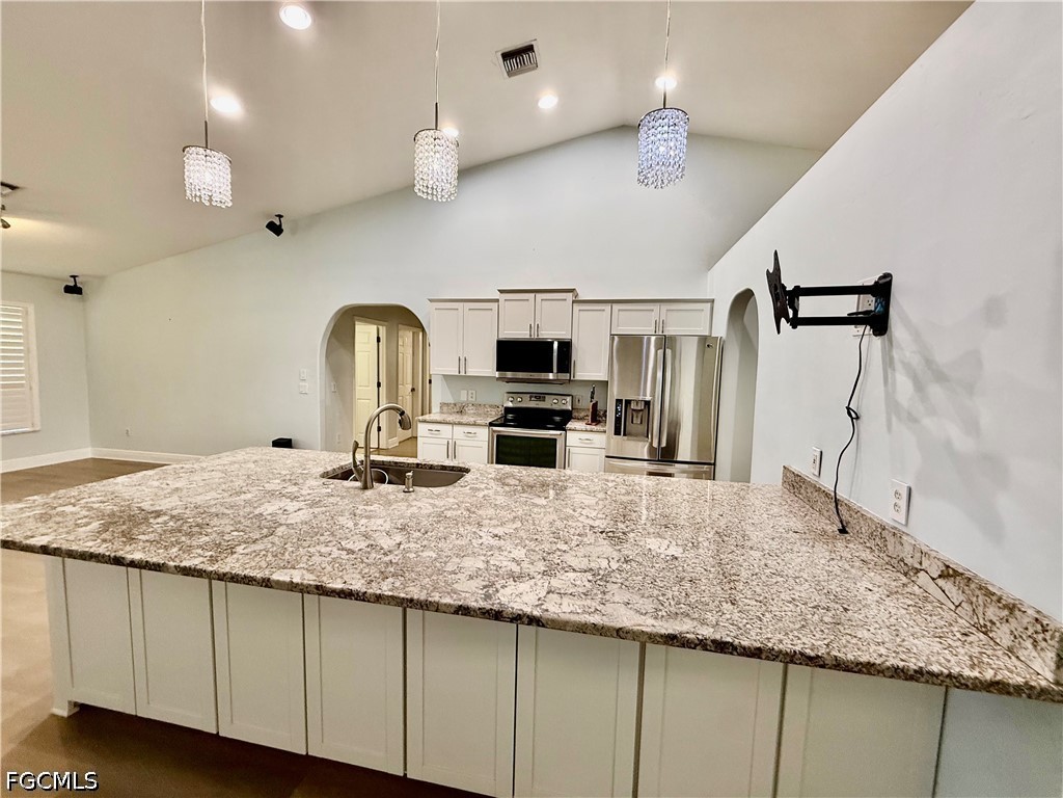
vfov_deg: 85.7
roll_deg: -1.4
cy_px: 399
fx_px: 430
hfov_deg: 102.1
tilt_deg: -4.7
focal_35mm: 14
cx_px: 532
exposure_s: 1/120
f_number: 2.2
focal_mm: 2.22
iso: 160
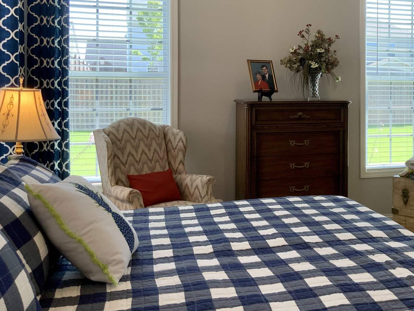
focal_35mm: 43
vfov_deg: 33.2
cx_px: 306
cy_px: 93
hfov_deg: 42.6
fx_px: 514
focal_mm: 3
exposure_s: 1/60
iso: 40
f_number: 1.8
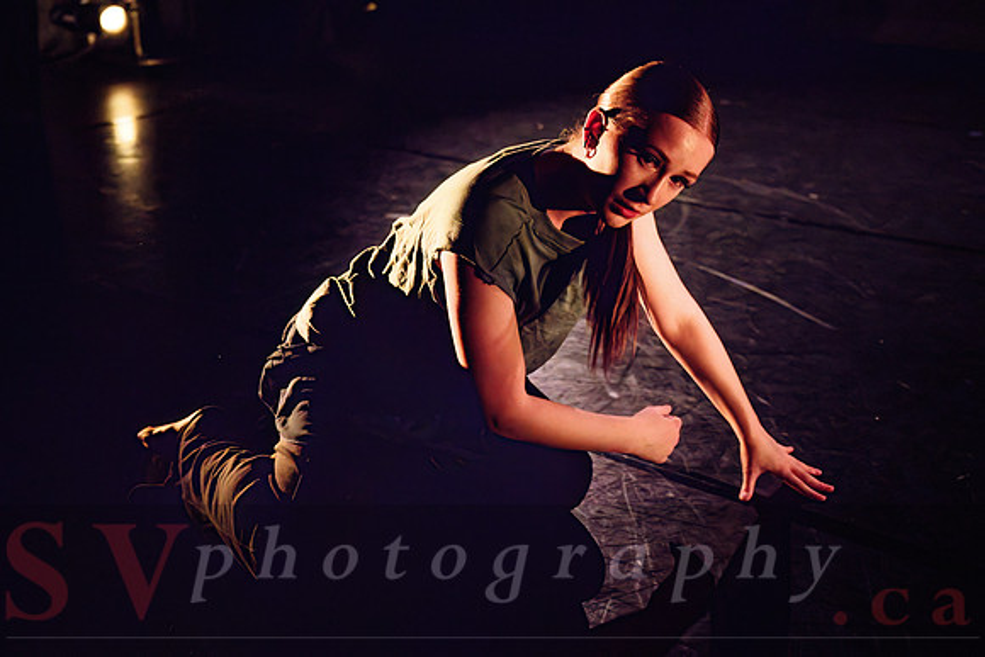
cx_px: 463
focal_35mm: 42
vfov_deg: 31.8
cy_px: 277
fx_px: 1151
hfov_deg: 46.3
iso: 12800
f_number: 2.8
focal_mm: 35
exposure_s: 1/300
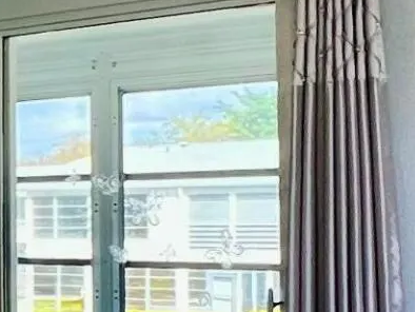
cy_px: 200
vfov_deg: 15.6
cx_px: -280
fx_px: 1140
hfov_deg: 17.6
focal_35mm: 95
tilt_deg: -1.0
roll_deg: +0.0
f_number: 1.8
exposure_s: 1/120
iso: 64
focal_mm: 1.57
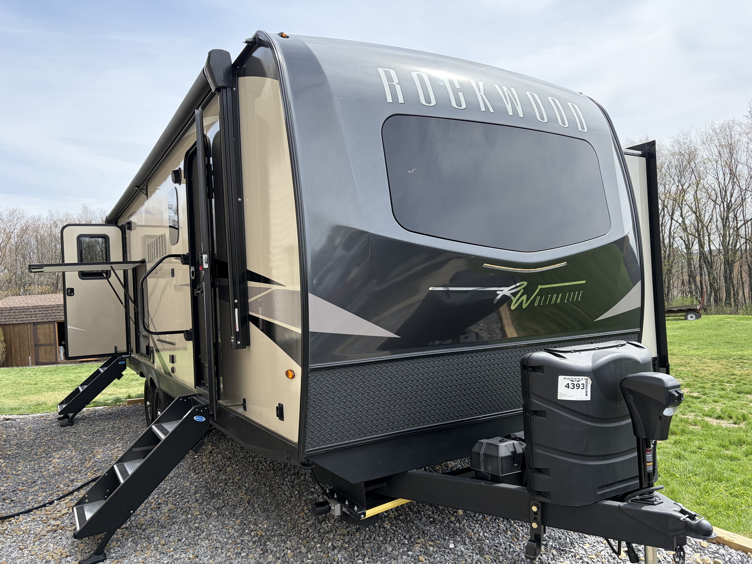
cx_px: 376
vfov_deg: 53.1
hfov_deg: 67.3
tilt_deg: -0.7
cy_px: 282
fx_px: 565
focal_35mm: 26
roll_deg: +4.3
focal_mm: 5.96
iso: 64
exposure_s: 1/2208
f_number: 1.6
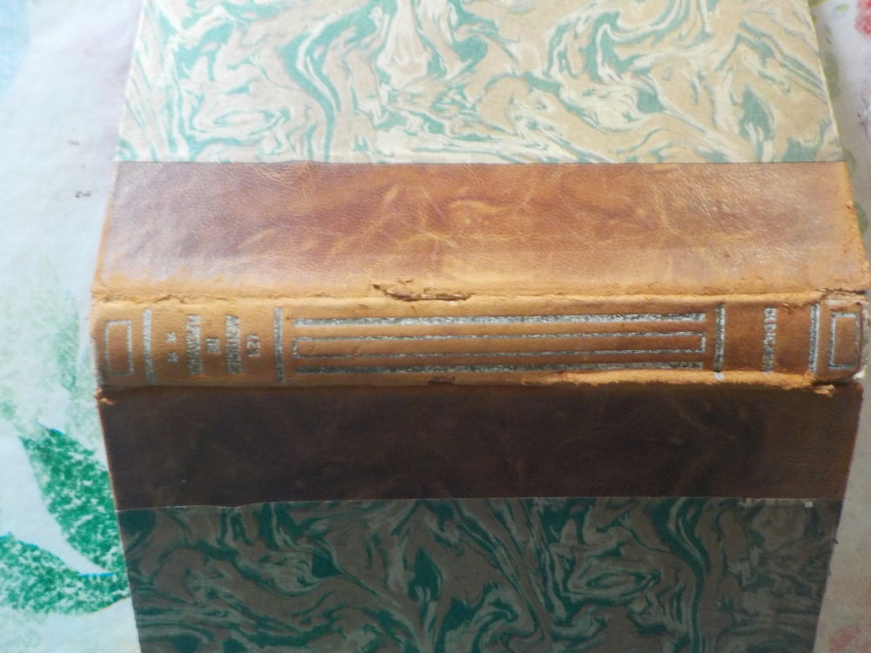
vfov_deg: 46.8
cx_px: 436
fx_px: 755
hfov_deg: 60.0
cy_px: 326
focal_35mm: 30
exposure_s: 1/20
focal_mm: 4.1
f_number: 3.3
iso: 400
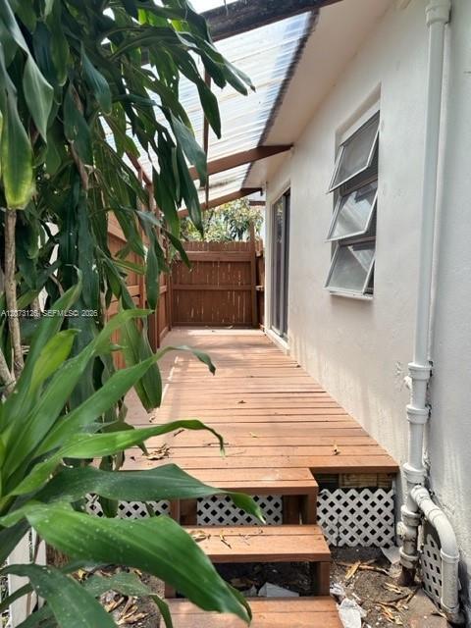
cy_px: 314
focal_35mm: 24
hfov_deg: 56.8
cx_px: 236
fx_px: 435
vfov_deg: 71.6
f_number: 1.78
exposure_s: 1/971
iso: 80
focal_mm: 6.86
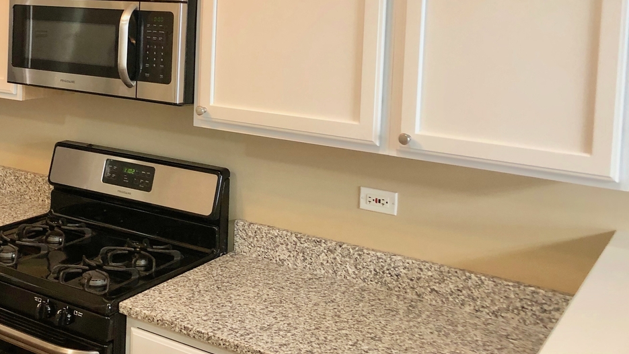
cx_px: 147
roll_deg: -1.7
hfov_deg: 42.2
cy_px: 58
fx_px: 784
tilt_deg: -3.4
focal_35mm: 47
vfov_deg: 24.9
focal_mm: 4
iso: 40
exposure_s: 1/24
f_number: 1.8
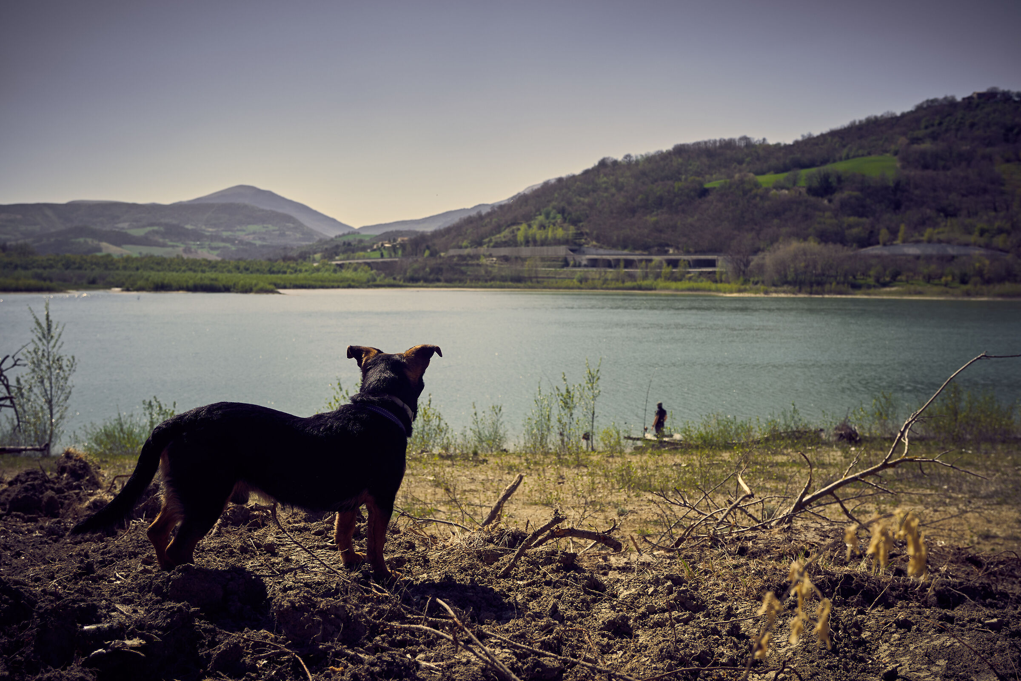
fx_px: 936
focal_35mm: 33
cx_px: 510
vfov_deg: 40.0
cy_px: 340
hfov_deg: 57.2
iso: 200
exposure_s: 1/1000
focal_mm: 22.8
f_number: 4.2
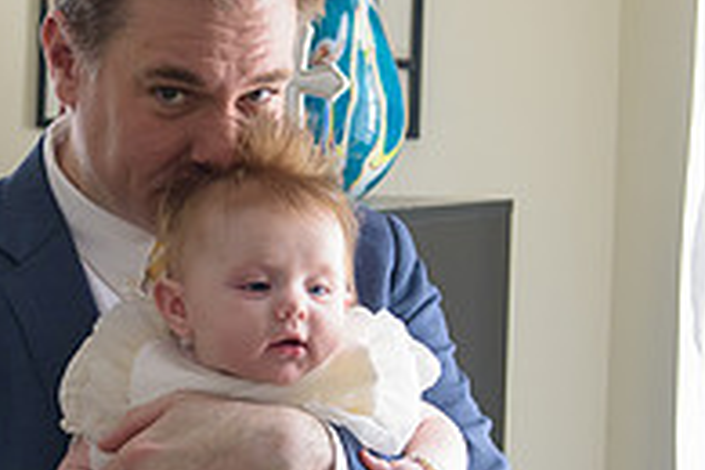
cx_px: 192
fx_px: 2095
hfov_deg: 19.0
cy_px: 306
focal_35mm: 107
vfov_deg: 12.8
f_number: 3.2
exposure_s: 1/125
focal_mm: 36
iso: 1600
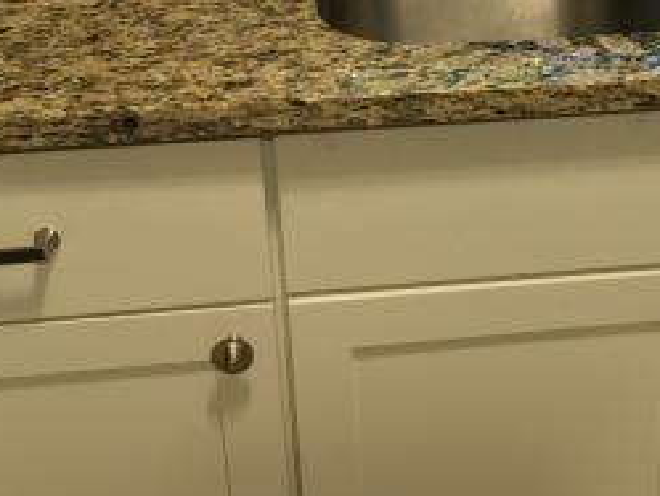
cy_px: 19
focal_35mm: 72
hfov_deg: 26.0
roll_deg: -1.1
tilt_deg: -22.7
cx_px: 618
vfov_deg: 19.9
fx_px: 1373
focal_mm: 3.99
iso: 100
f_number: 1.8
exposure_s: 1/30
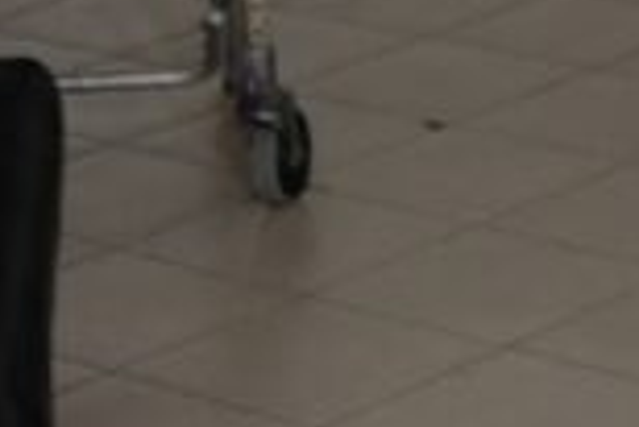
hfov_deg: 8.9
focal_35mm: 230
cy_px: -462
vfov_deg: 5.8
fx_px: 4086
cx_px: 332
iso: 3200
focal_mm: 34
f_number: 5
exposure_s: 1/25
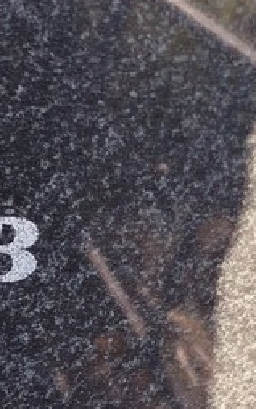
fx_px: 892
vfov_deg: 24.3
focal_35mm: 80
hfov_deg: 14.0
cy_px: 435
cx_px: -243
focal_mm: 5.31
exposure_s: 1/219
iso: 50
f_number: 1.7
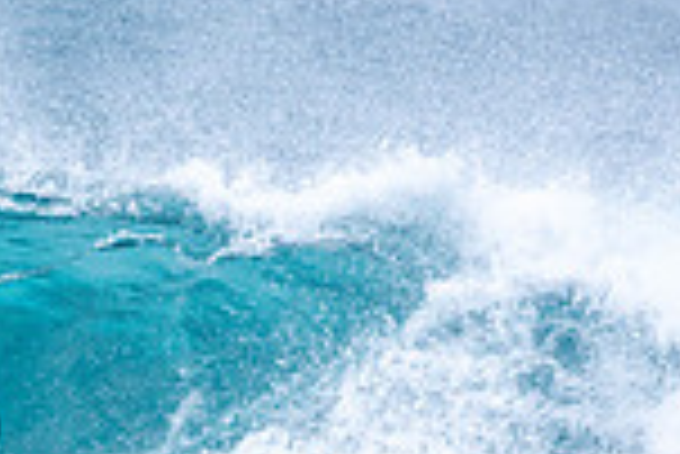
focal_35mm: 2877
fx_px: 54395
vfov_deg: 0.5
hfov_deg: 0.7
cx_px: -338
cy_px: 560
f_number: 5.6
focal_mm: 500
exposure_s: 1/2500
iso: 800
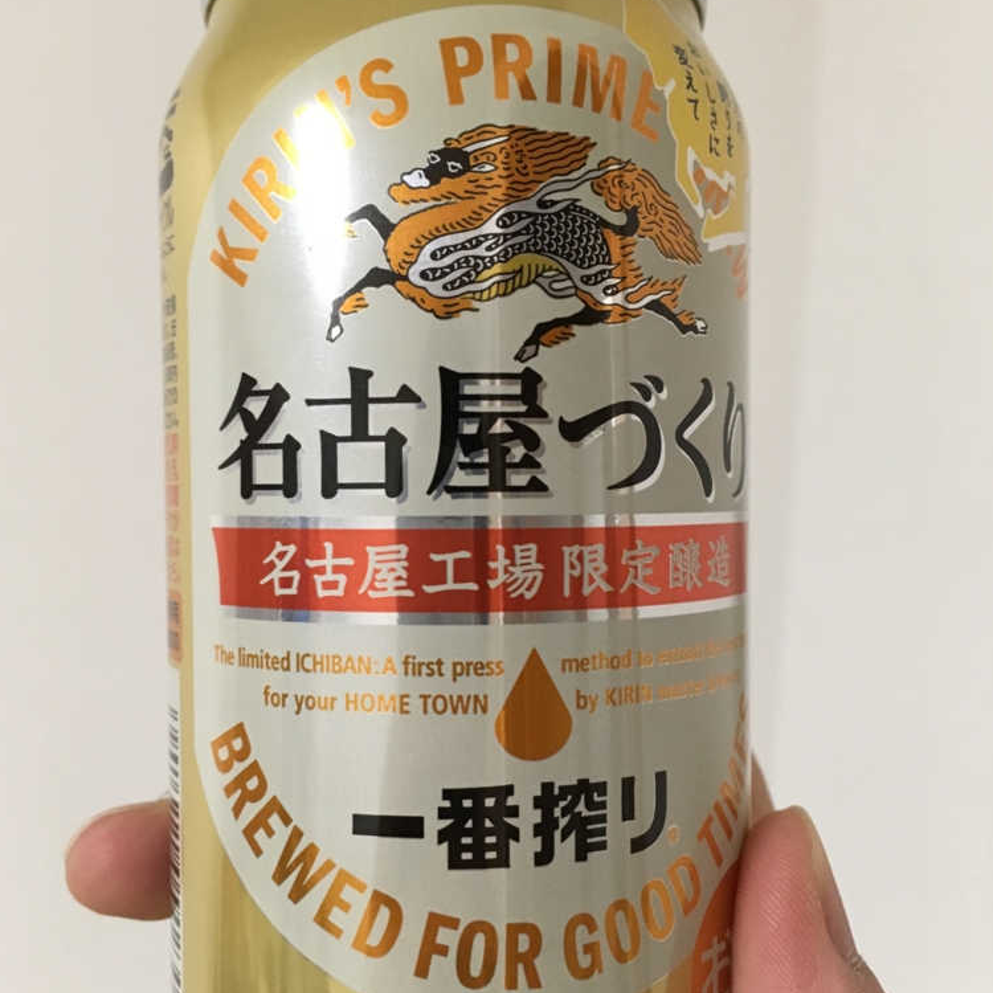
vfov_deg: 47.2
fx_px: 1136
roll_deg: -1.4
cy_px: 531
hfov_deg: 47.2
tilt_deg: -13.9
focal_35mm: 35
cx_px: 494
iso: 160
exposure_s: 1/30
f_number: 2.2
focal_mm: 4.15
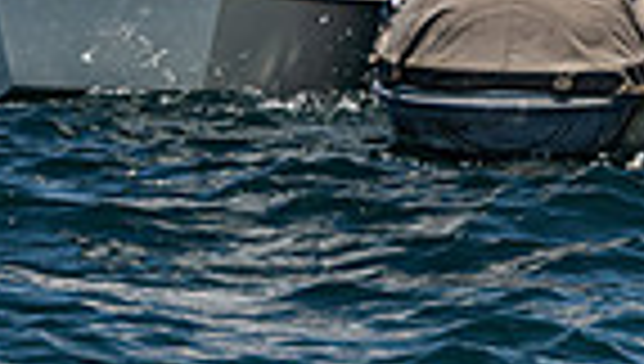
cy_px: -287
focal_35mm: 852
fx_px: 14574
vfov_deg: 1.4
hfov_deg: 2.5
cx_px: 990
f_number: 7.6
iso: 250
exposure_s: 1/1250
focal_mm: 160
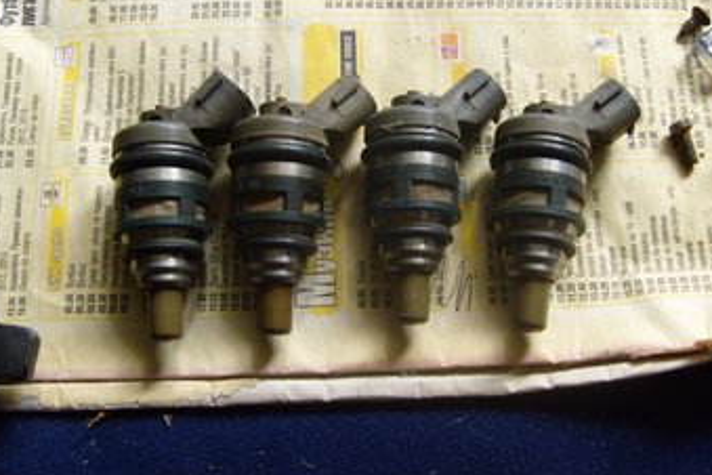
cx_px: 374
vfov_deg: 31.2
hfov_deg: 45.4
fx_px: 850
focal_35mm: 43
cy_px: 240
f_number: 2.8
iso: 80
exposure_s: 1/45
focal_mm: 7.4
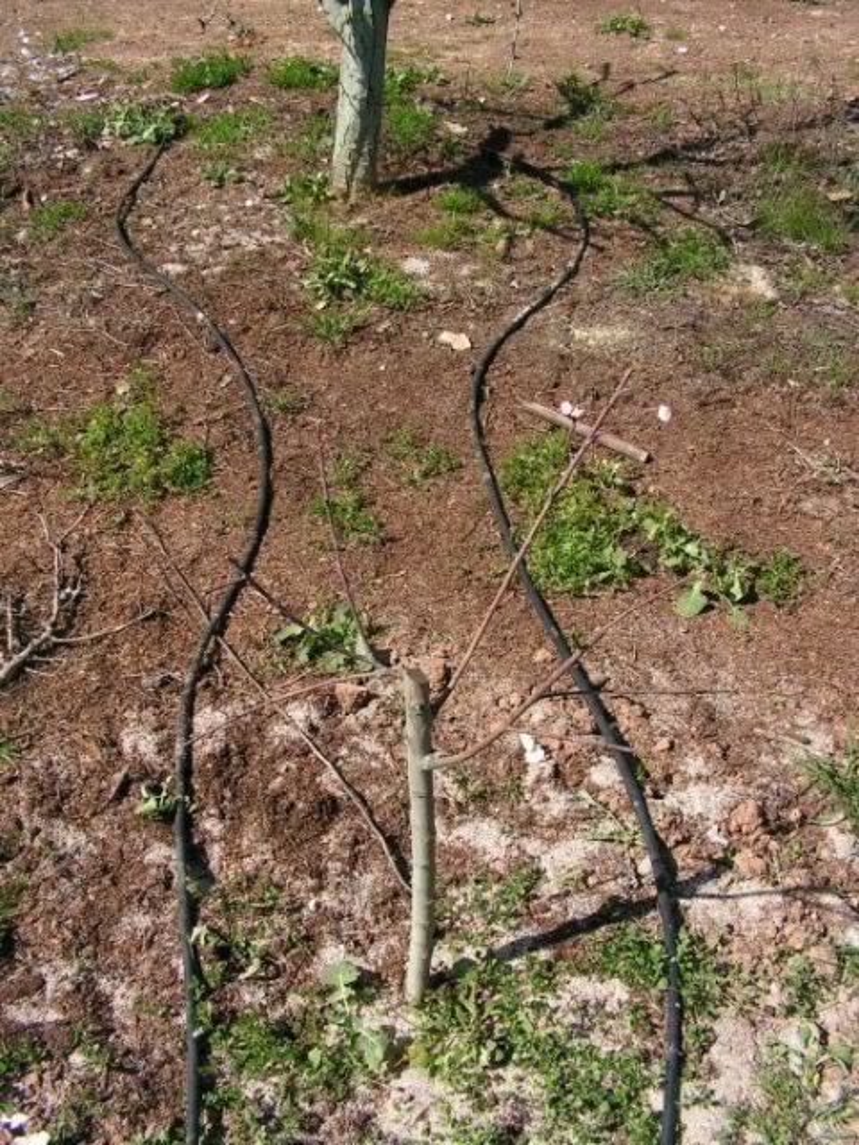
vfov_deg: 51.4
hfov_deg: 39.7
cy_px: 572
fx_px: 1191
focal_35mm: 36
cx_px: 430
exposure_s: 1/400
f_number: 4.8
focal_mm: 6
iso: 64
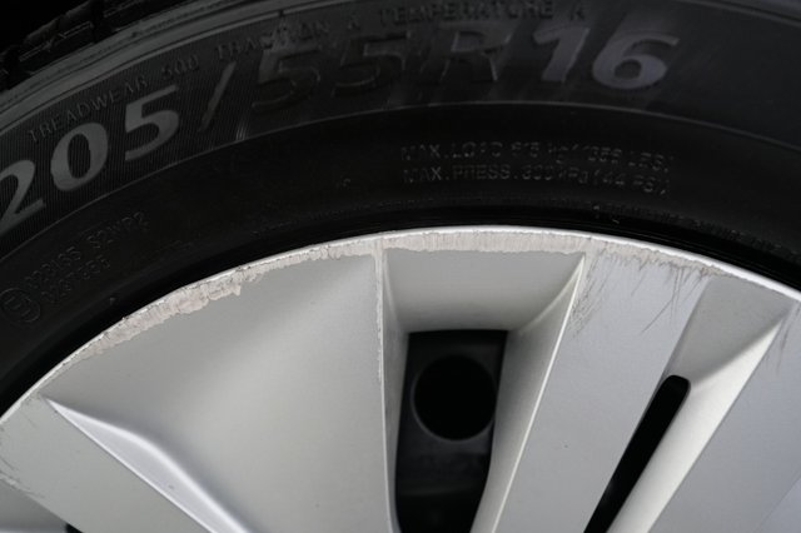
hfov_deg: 73.8
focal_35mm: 24
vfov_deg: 53.1
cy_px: 266
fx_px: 534
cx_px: 400
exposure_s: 1/60
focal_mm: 24
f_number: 2.8
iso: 2500
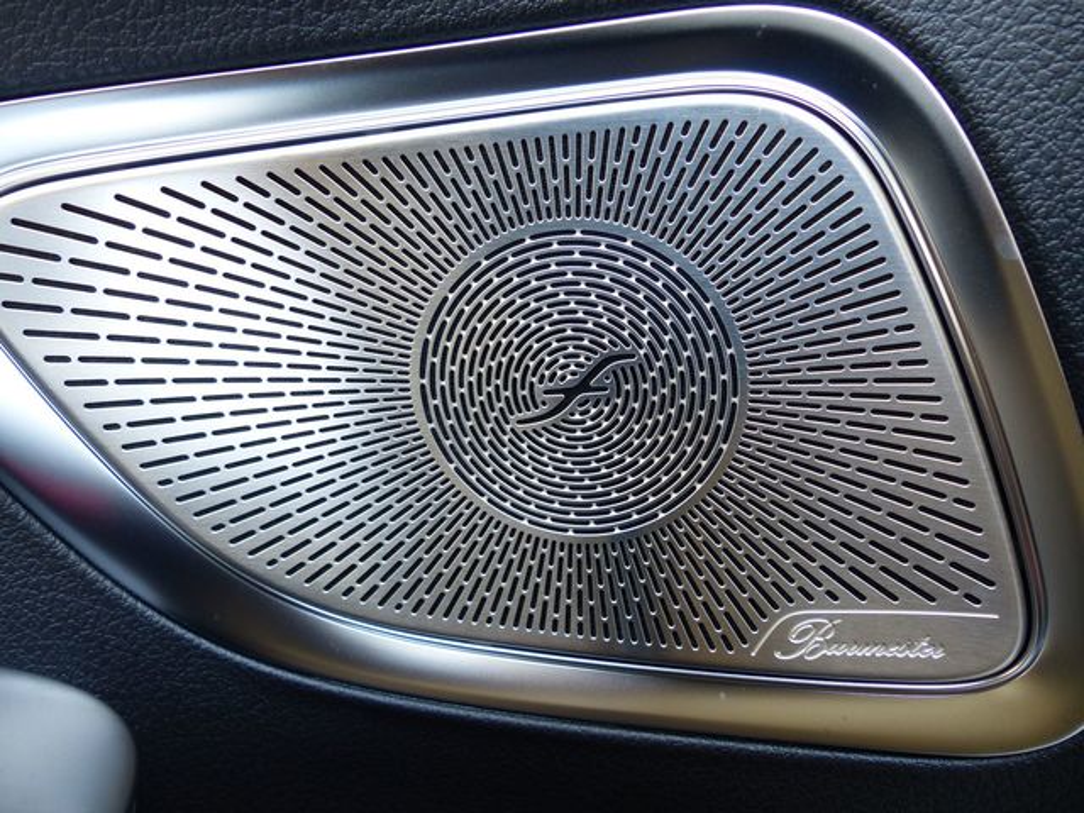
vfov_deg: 54.9
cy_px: 406
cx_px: 542
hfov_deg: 69.4
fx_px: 783
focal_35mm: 25
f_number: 2.8
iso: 125
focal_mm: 4.5
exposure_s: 1/60
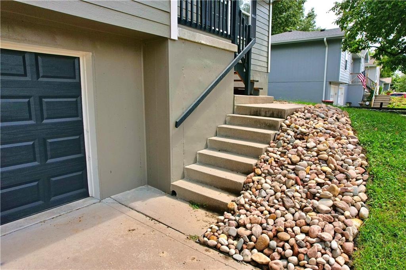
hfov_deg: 78.6
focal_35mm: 22
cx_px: 203
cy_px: 135
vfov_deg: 57.2
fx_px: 248
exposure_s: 1/120
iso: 200
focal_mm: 8.38
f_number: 2.8
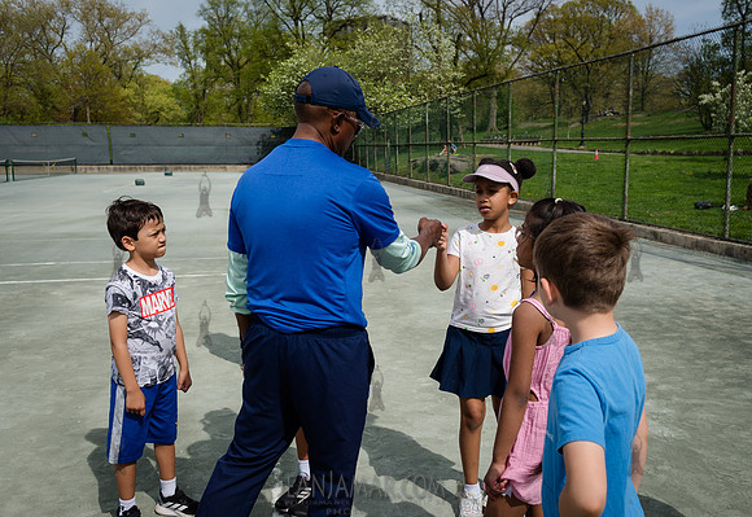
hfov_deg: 55.4
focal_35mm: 34
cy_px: 265
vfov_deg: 39.8
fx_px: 715
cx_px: 418
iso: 100
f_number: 4.5
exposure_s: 1/1000
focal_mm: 27
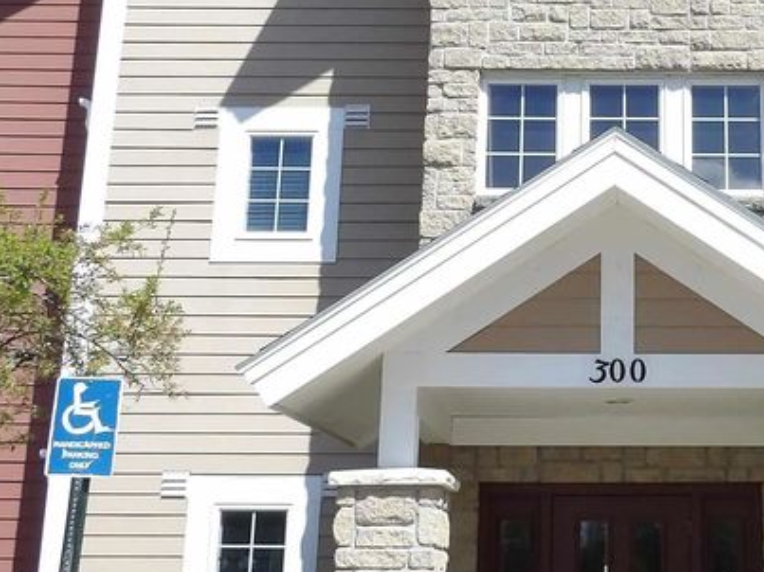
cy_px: 235
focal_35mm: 61
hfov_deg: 30.5
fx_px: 1346
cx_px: 662
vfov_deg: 24.0
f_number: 4.6
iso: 100
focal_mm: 4.3
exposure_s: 1/564
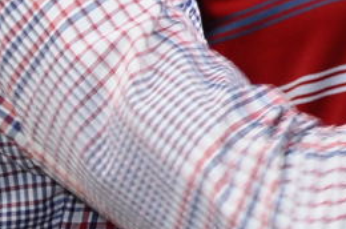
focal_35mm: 615
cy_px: 41
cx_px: 544
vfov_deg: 2.2
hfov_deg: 3.3
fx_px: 5896
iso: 320
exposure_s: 1/100
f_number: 5
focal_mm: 52
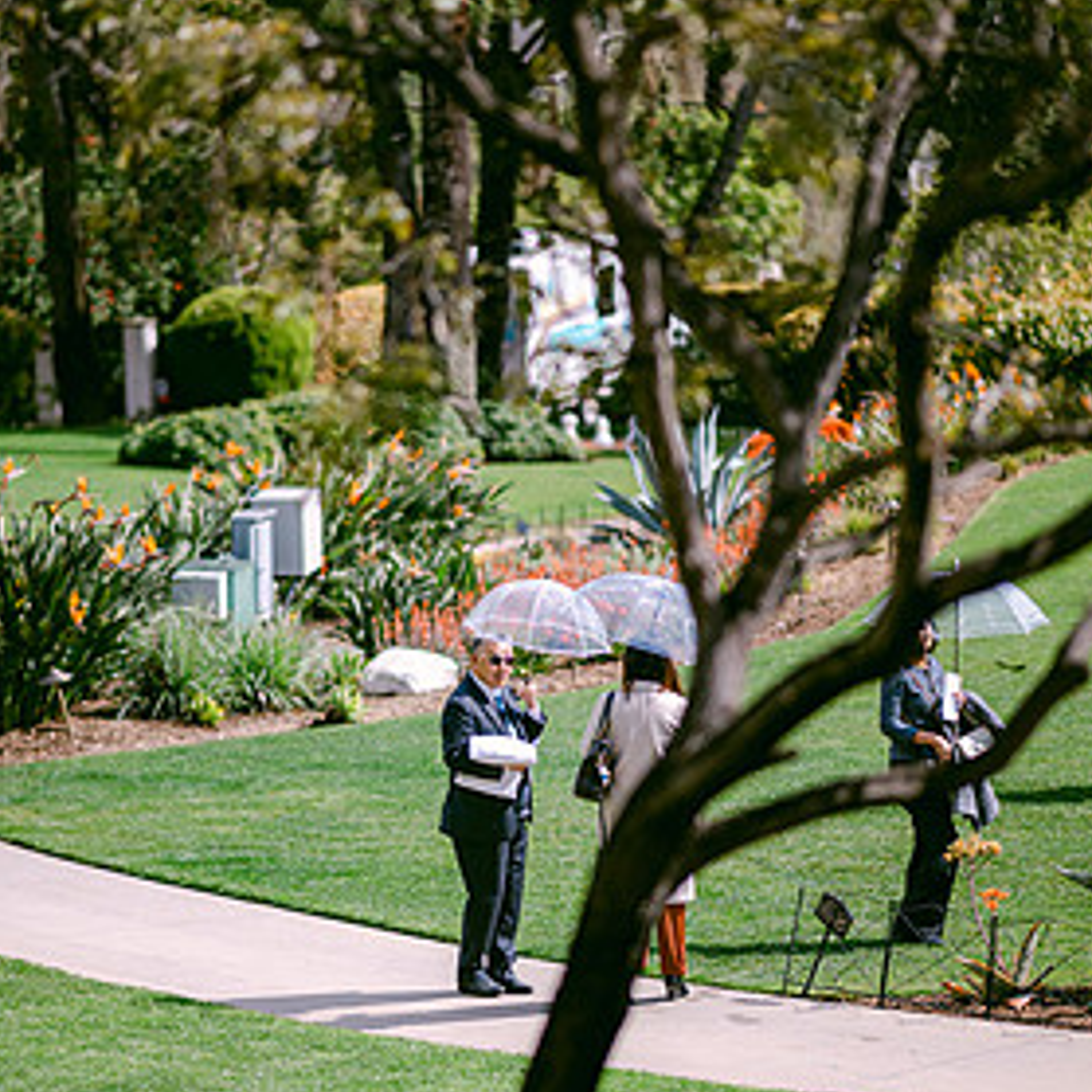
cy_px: 669
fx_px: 5139
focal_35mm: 144
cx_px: 548
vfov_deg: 12.1
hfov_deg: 12.1
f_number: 1.4
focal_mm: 105
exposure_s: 1/16000
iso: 200
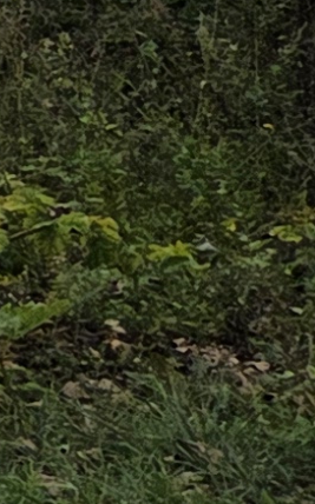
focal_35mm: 228
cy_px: -239
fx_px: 3136
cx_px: -1886
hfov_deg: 4.0
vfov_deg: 9.0
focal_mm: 5.4
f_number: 1.8
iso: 80
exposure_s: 1/6034
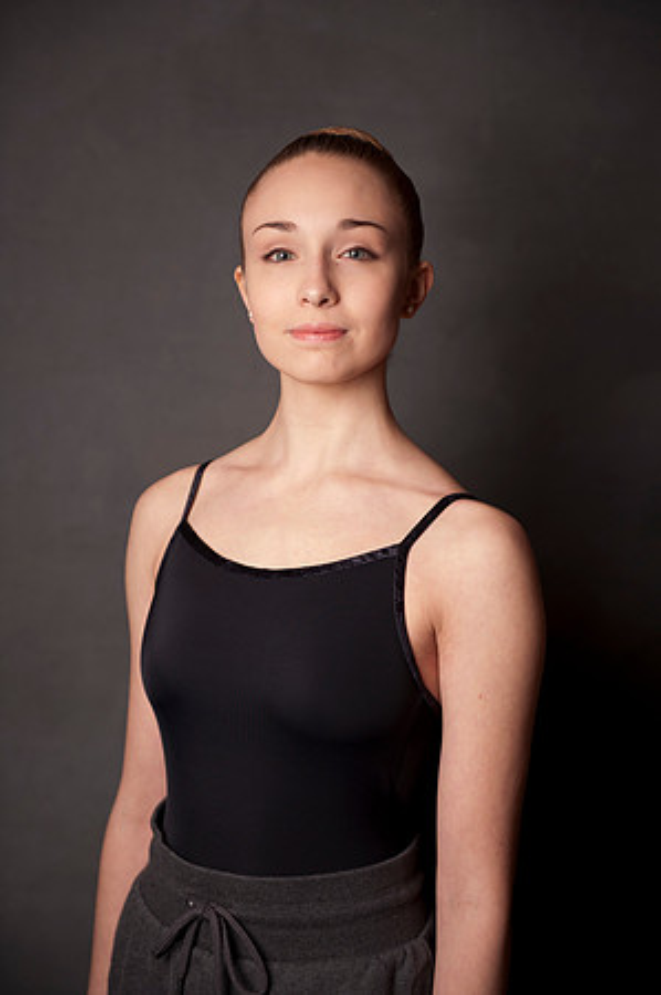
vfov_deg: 28.9
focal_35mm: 70
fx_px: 1932
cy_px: 498
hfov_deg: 19.4
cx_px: 330
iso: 100
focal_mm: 70
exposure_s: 1/160
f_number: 3.2
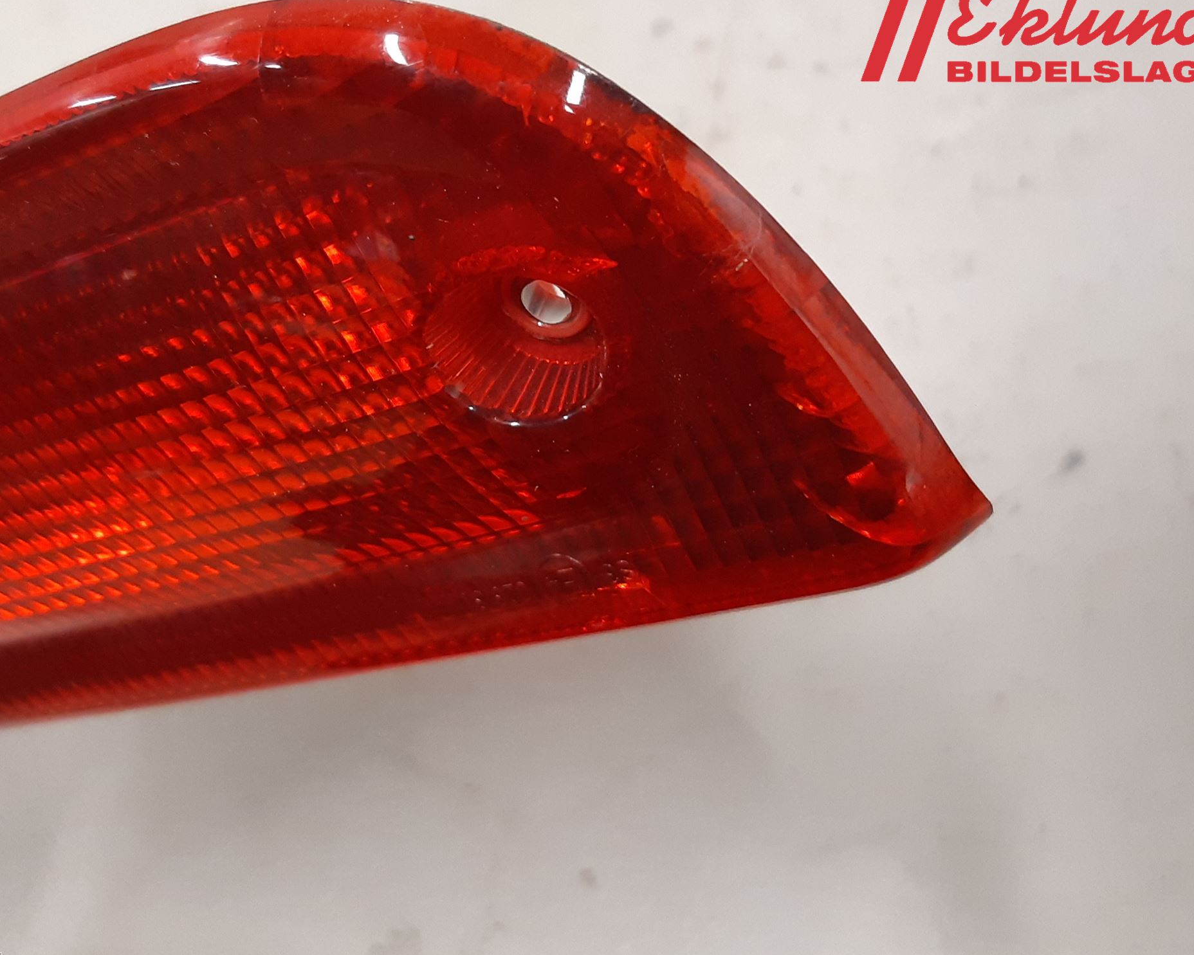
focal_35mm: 28
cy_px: 467
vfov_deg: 51.5
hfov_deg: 62.2
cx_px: 597
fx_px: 990
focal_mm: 3.93
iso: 200
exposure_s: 1/40
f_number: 1.7
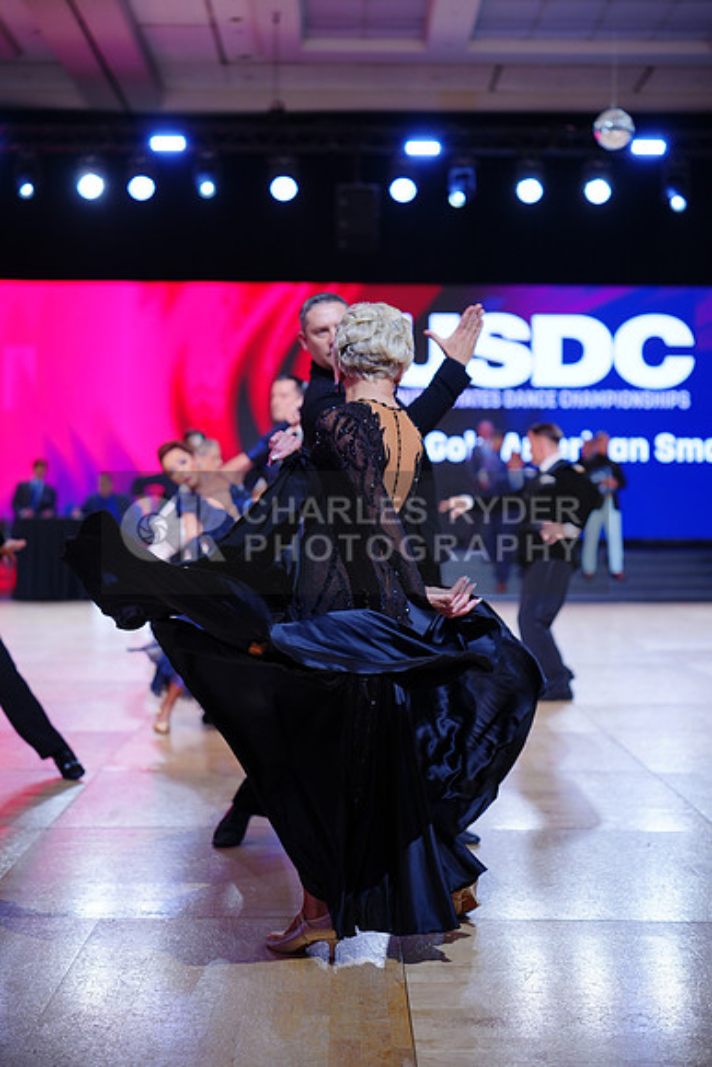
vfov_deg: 39.6
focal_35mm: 50
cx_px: 356
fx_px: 1482
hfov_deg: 27.0
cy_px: 534
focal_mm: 50
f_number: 2
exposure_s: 1/400
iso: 250
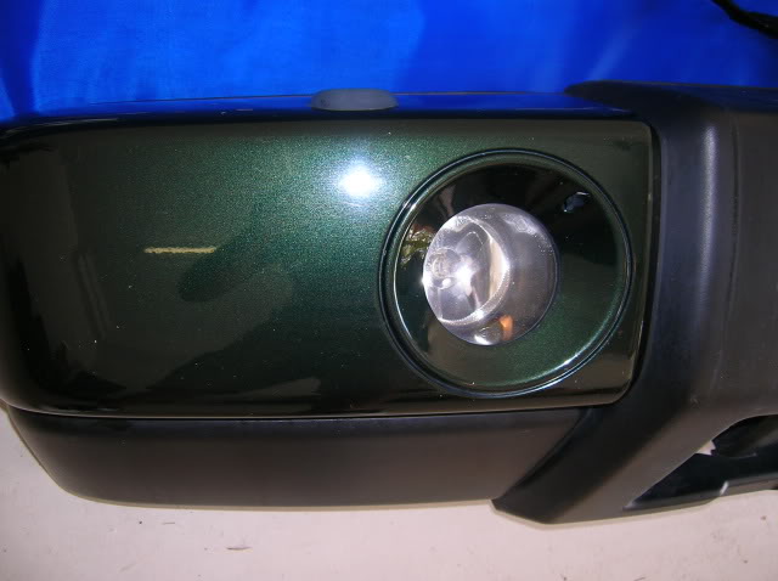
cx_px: 389
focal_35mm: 34
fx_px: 763
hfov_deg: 54.0
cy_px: 290
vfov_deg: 41.7
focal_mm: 5.7
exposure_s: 1/60.1
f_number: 2.9
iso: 50
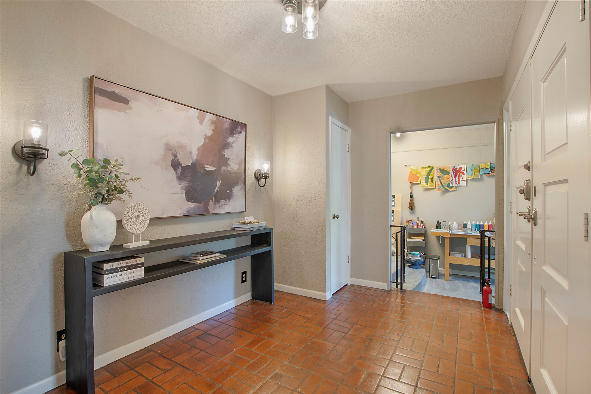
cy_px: 197
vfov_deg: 73.7
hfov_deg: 96.7
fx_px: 263
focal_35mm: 16
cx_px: 296
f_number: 8
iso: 100
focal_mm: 11
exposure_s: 1
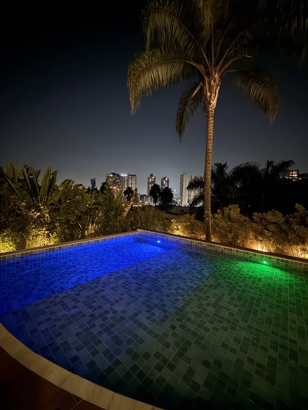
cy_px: 205
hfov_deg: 85.7
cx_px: 154
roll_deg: -3.3
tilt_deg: -1.2
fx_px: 166
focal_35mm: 14
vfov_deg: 102.1
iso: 2500
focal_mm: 2.22
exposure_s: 1/8
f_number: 2.2
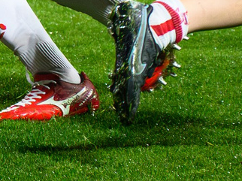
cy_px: -243
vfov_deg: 1.6
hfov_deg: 2.1
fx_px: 6643
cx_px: -757
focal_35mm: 951
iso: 5000
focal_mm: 110
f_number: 5
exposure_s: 1/1000
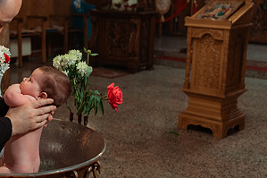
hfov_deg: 28.6
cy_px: 86
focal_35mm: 68
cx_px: 29
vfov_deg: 20.0
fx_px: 504
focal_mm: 35
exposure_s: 1/200
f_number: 3.5
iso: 1600
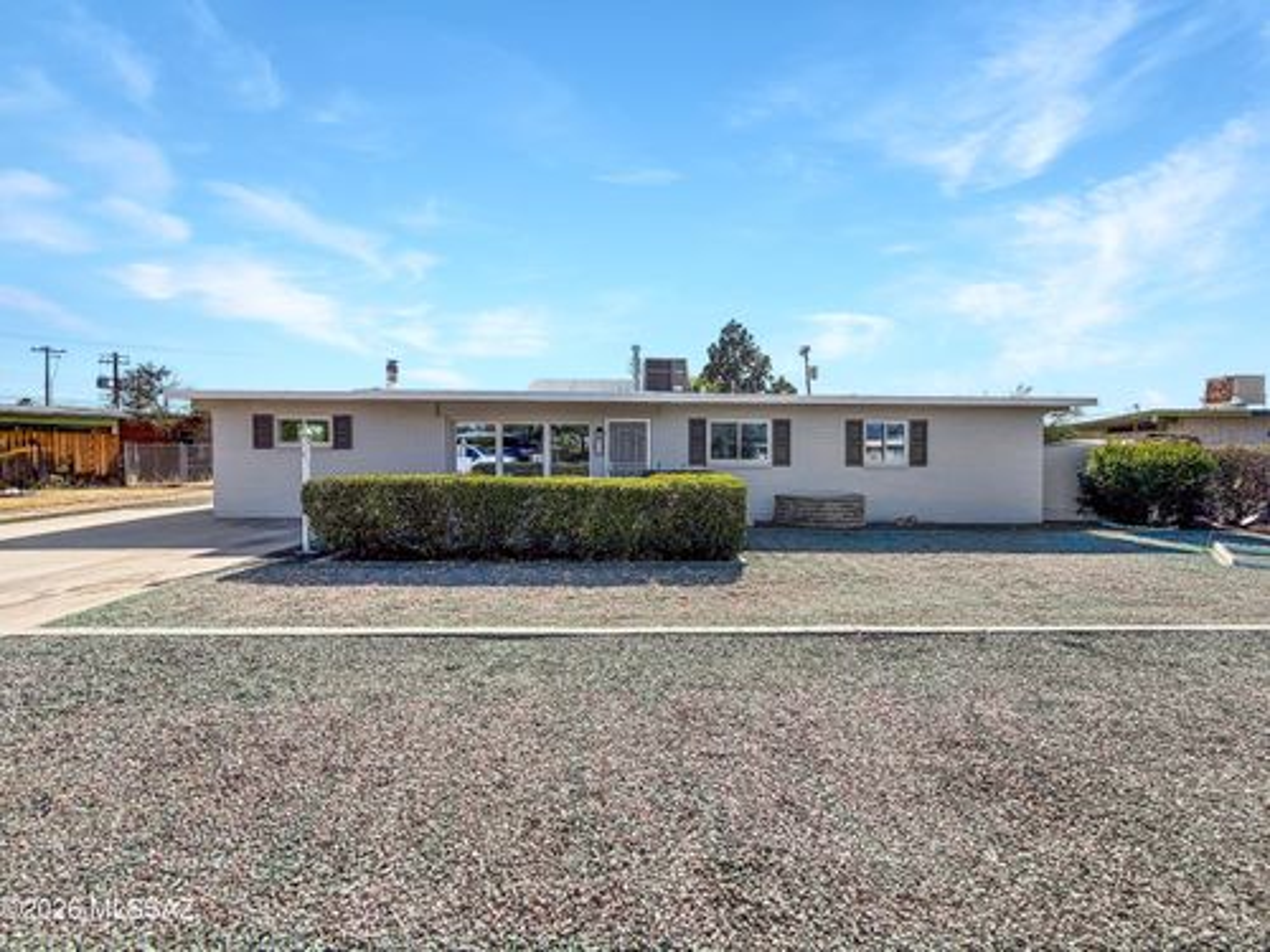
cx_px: 635
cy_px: 476
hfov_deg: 102.1
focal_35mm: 14
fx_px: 514
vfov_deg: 85.7
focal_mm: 2.22
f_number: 2.2
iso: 20
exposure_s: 1/1150
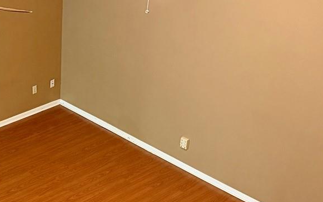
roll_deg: -1.1
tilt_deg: -33.4
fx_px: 616
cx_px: 54
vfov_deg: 18.3
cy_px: 183
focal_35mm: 70
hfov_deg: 28.6
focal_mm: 6.76
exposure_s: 1/60
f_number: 1.78
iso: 800
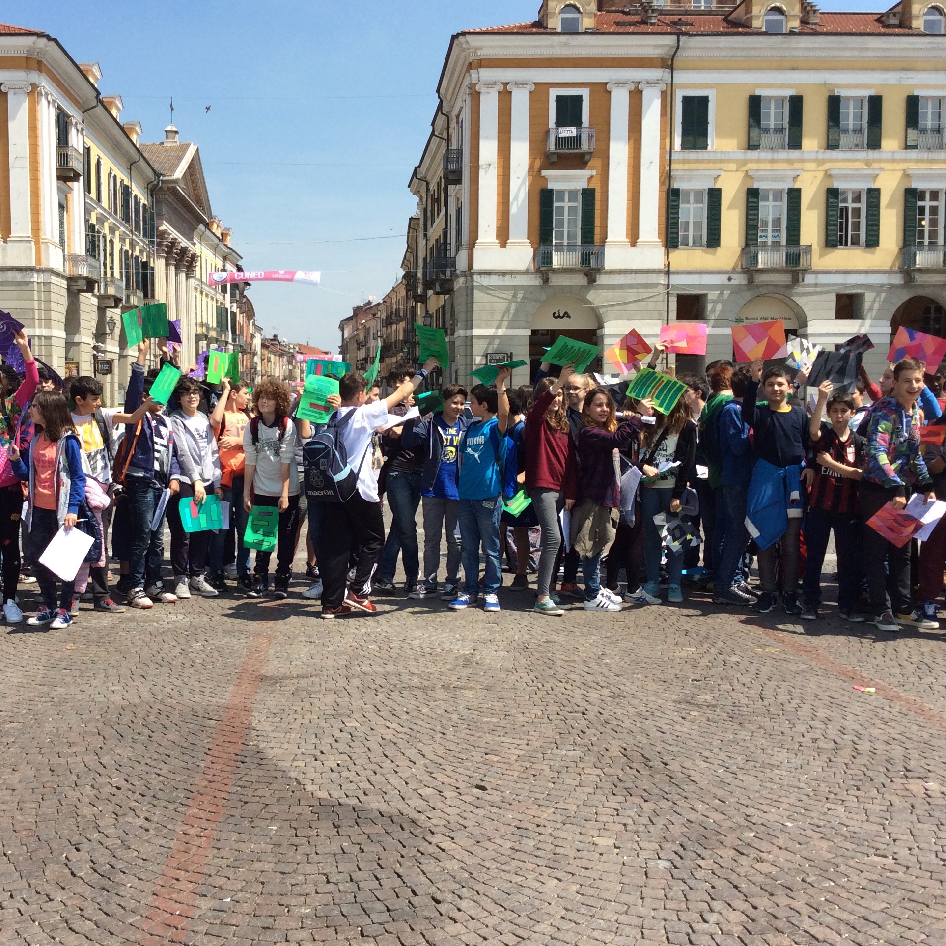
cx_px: 339
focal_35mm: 38
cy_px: 474
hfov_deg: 43.4
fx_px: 1175
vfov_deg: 43.9
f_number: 2.4
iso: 32
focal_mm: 3.3
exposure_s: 1/1634
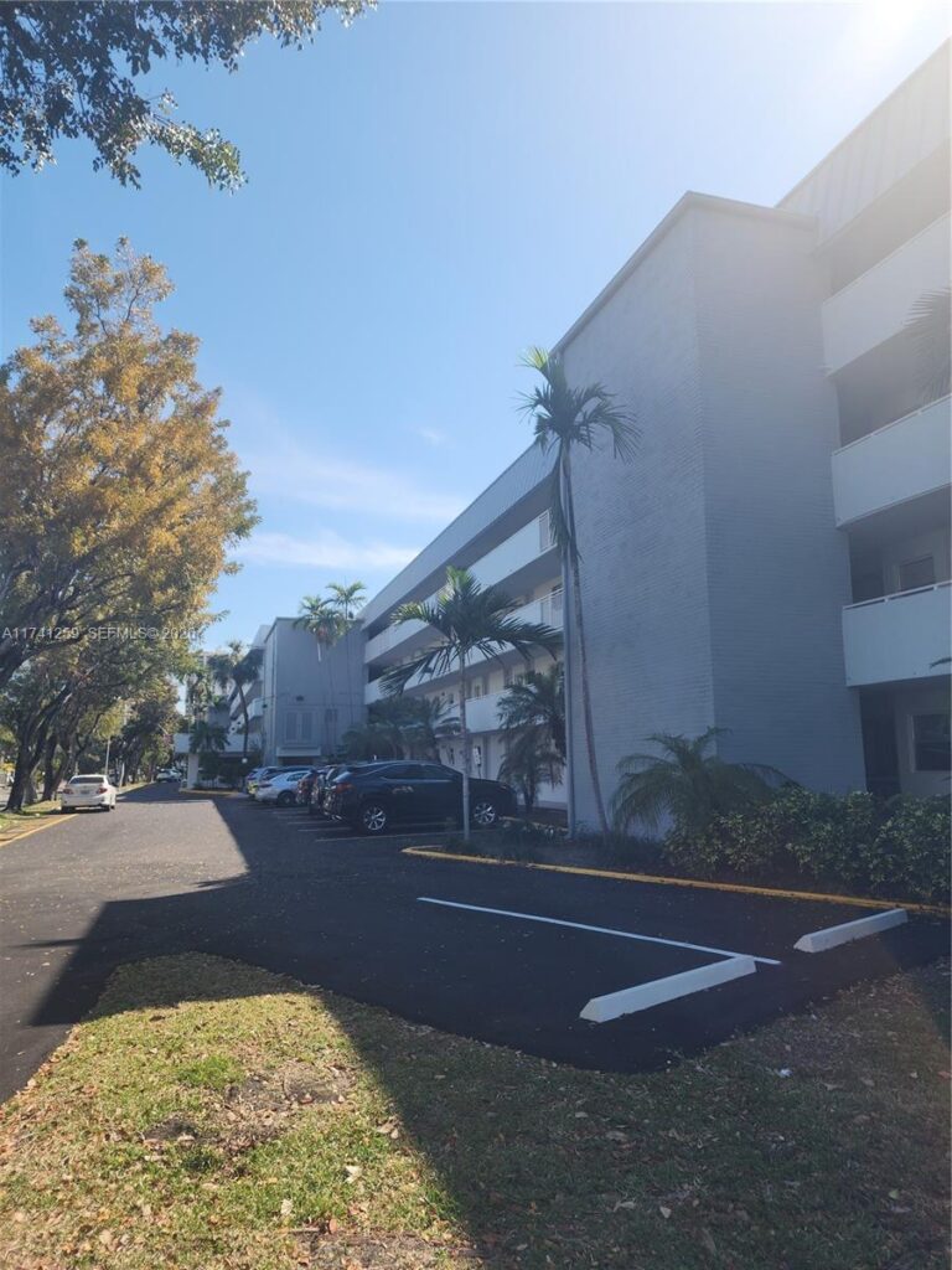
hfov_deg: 58.9
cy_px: 635
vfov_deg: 73.9
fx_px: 843
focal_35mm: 23
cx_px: 476
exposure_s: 1/922
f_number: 1.8
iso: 12
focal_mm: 6.4
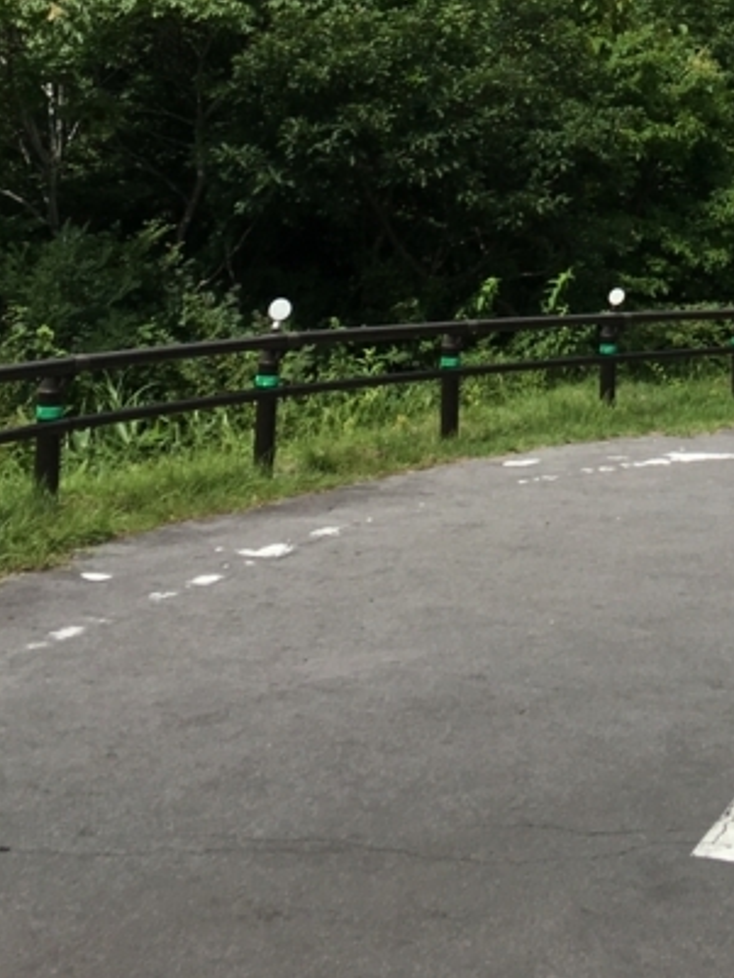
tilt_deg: +9.5
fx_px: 2091
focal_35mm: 74
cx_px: 651
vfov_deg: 23.6
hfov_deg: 19.6
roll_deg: -0.8
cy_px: -246
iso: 25
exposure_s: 1/3205
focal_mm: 4.15
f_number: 2.2
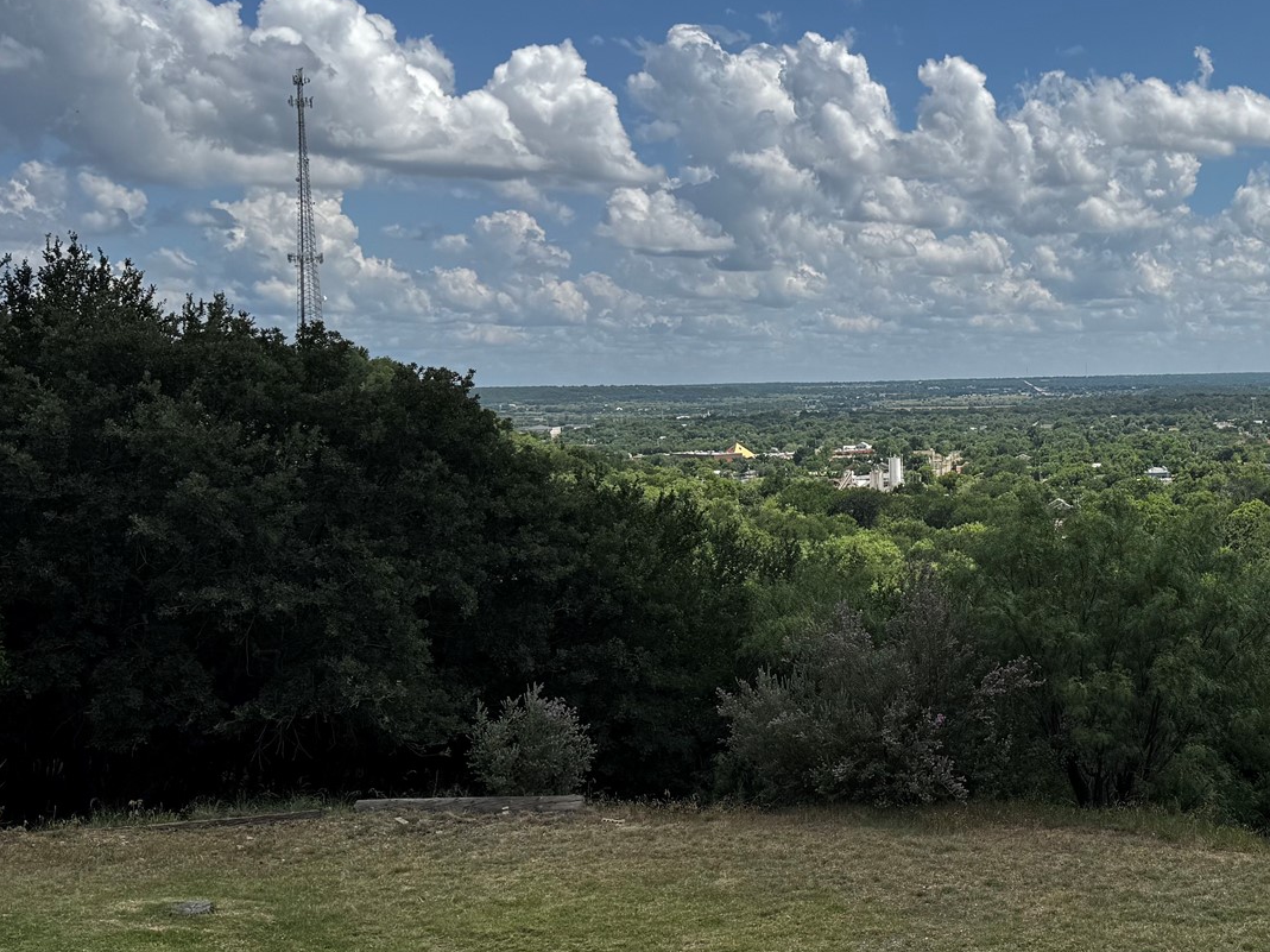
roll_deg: -0.2
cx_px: 1119
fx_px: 1687
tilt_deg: -3.6
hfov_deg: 38.7
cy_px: 448
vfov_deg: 31.5
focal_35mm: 46
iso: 80
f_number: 1.78
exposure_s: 1/7092
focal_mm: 6.76
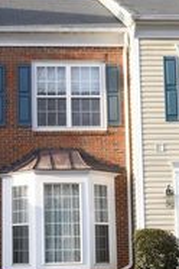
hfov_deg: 14.1
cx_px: 51
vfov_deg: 21.0
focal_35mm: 97
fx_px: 723
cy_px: 157
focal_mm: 24
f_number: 5.6
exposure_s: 1/100
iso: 100
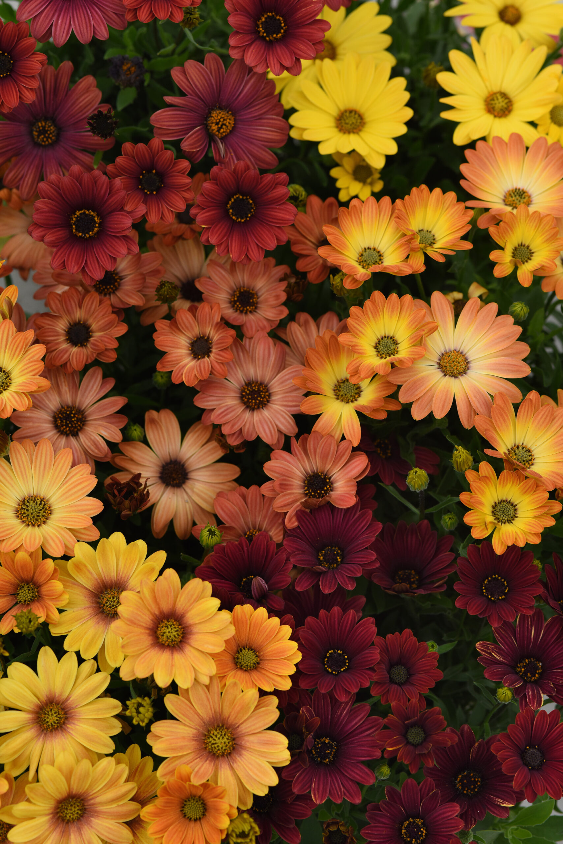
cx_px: 282
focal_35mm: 105
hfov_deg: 13.0
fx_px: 2462
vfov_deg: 19.5
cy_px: 422
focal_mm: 105
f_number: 8
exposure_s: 1/200
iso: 400
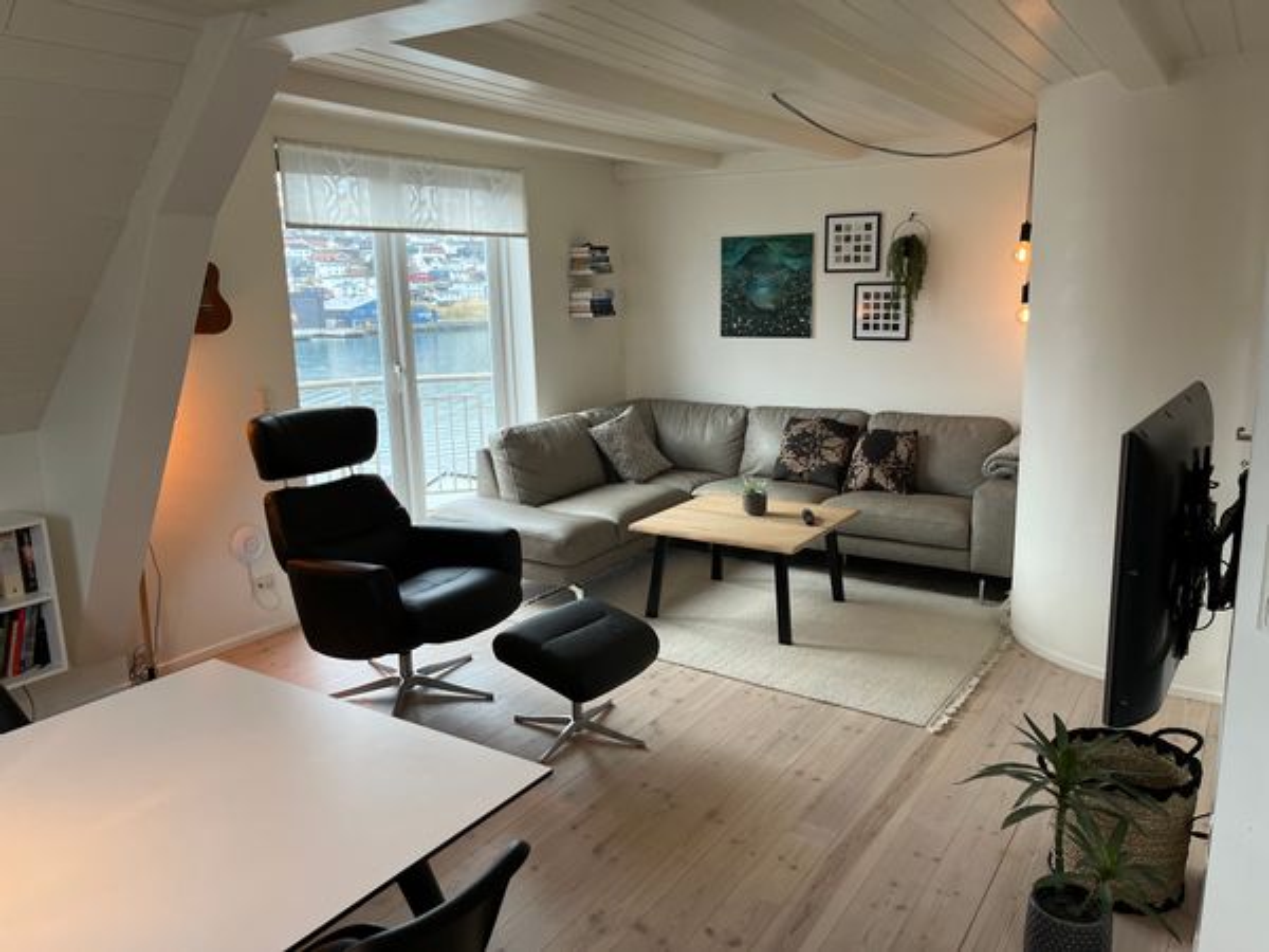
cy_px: 476
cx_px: 634
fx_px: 953
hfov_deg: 67.3
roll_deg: +1.7
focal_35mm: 26
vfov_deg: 53.1
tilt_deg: -11.7
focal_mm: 5.1
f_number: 1.6
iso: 125
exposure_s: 1/100
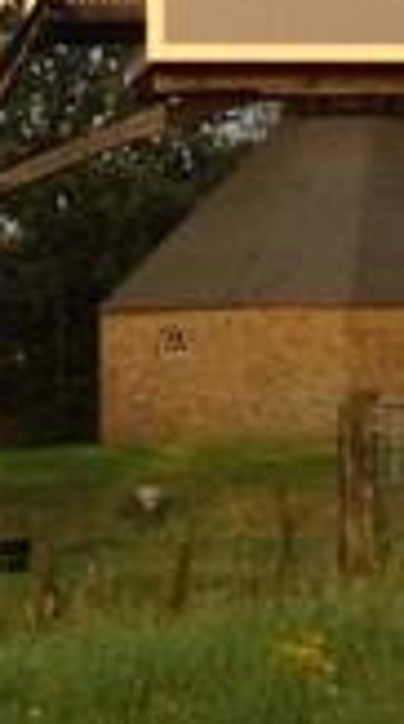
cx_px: 302
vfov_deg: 12.6
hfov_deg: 7.4
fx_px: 3122
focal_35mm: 163
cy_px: -315
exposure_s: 1/250
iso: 64
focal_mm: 7.9
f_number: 2.8
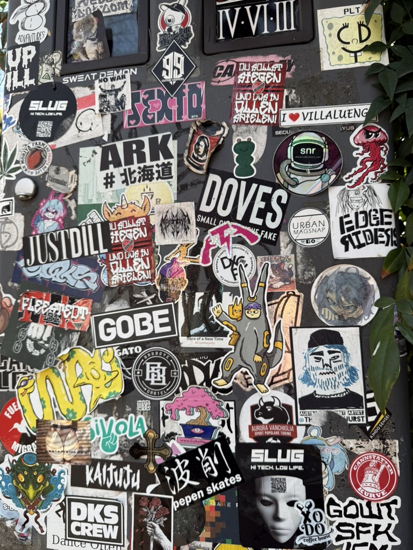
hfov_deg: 56.8
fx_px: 382
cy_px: 275
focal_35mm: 24
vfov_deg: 71.6
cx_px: 206
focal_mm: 6.76
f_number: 1.78
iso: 80
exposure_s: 1/780
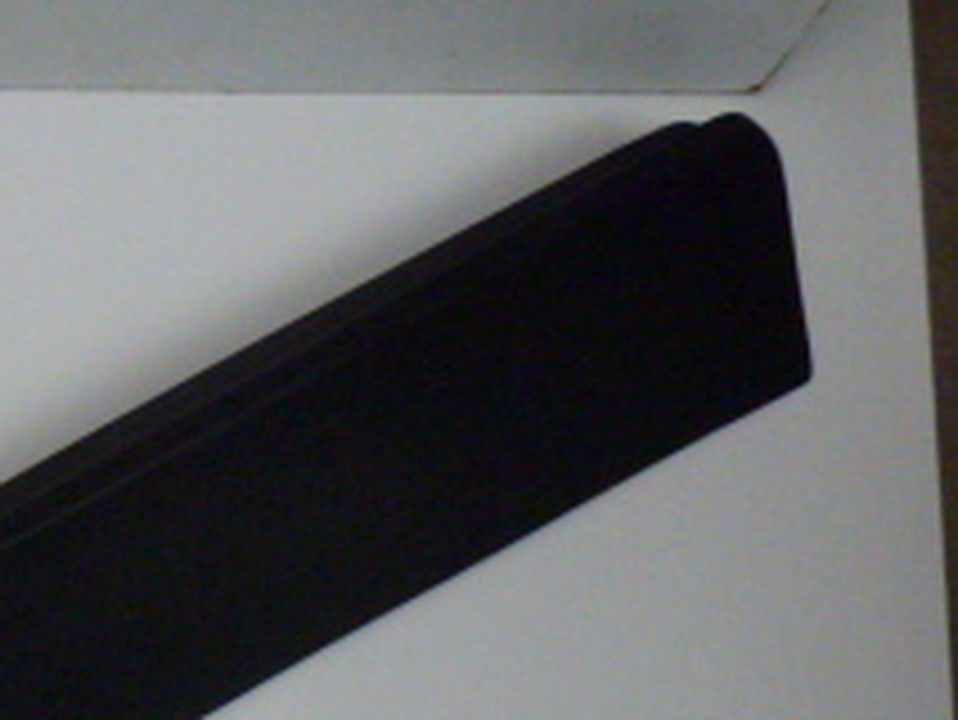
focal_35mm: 72
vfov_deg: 19.4
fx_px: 1994
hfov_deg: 22.9
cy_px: 846
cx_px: -405
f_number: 3.3
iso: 500
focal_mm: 4.3
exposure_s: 1/125
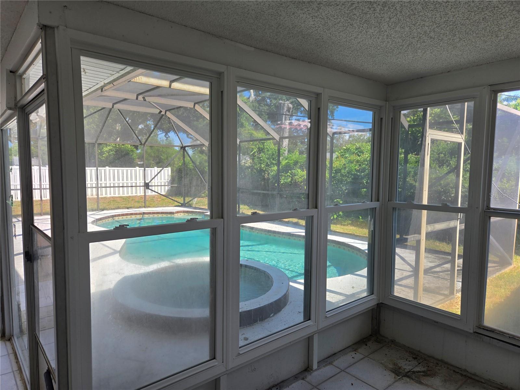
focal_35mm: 23
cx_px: 260
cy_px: 195
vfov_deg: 58.9
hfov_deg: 73.9
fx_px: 346
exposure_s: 1/299
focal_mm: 5.4
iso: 25
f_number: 1.8
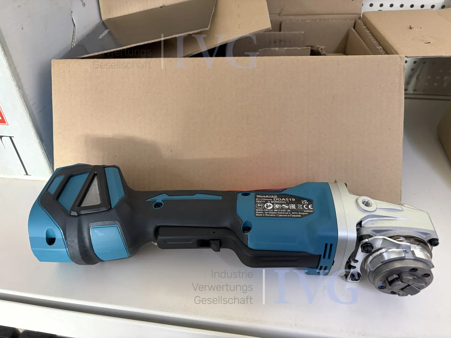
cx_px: 226
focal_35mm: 26
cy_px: 169
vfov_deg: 53.1
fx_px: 339
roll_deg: +3.4
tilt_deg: -39.5
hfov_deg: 67.3
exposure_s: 1/50
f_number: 1.6
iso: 200
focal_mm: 5.96
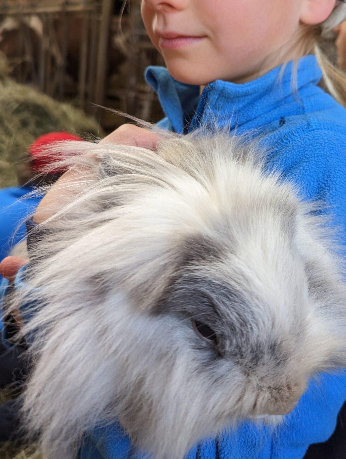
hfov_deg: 40.4
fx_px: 465
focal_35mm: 35
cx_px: 223
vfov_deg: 51.4
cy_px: 145
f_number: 1.85
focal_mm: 6.81
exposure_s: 1/278
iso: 179
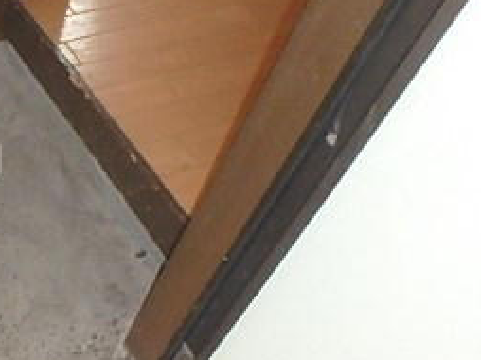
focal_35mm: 53
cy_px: 157
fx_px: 736
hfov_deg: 30.1
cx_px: -117
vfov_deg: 27.5
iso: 400
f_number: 3.5
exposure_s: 1/30
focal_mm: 3.7
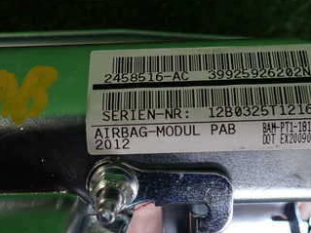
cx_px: 182
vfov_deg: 30.8
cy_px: 135
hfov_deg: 40.3
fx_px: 422
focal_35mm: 47
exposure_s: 1/60
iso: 160
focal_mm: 4.5
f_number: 2
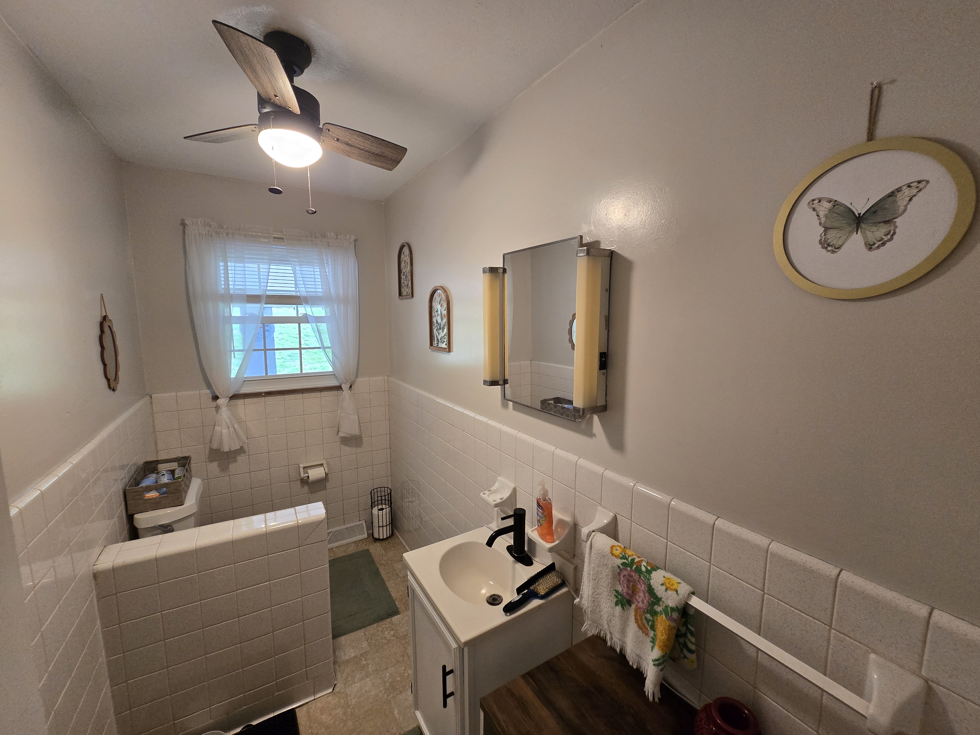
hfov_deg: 106.2
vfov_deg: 89.9
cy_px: 368
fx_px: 368
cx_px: 490
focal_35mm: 13
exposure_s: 1/60
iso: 250
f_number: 2.2
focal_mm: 2.2
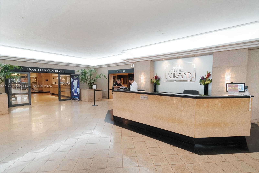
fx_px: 115
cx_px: 130
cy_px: 86
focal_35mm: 16
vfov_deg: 73.8
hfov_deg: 96.7
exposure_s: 1/320
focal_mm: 16
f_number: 4
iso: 5000
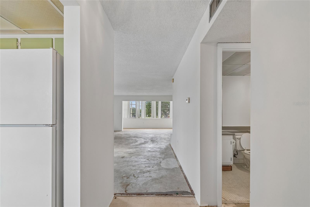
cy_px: 104
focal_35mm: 15
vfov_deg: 77.3
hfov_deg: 100.4
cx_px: 155
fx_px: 129
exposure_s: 1/13
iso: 100
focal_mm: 10
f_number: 4.5
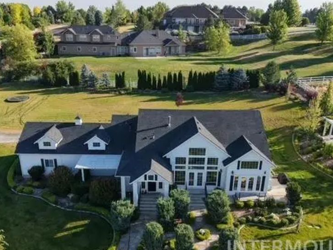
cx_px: 161
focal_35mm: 34
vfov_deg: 41.6
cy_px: 147
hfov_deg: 54.0
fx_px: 327
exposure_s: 1/1000
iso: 100
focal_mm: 8.67
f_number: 1.8
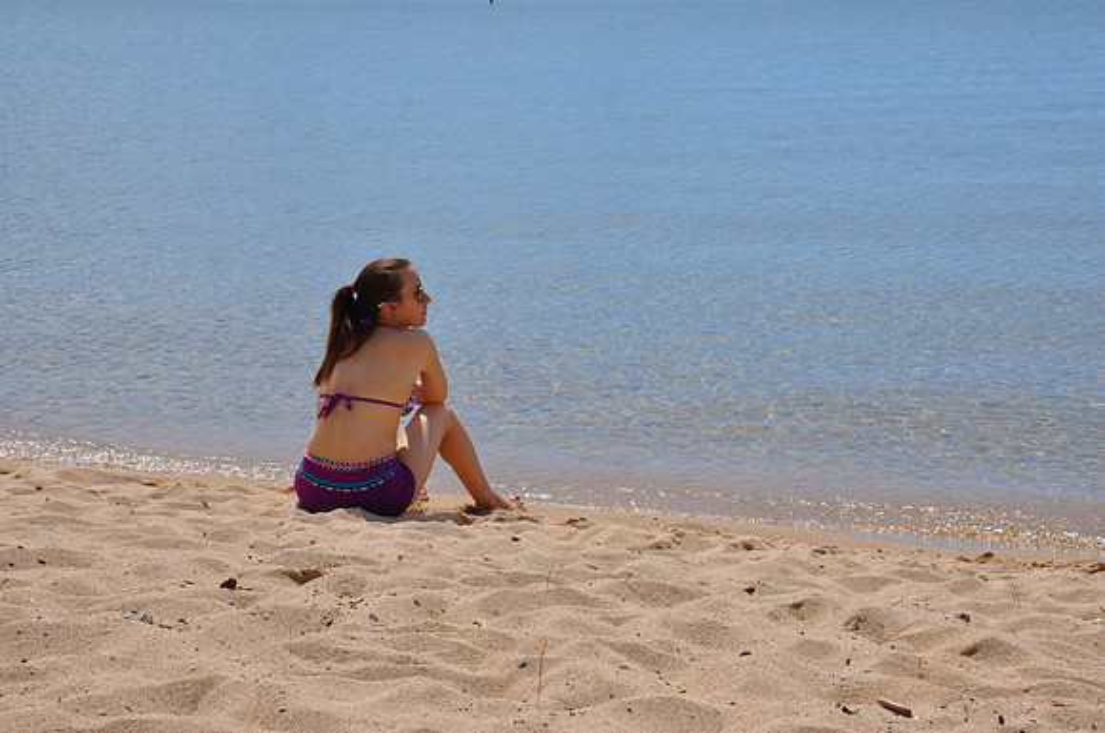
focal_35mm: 78
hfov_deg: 26.0
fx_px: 2391
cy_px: 366
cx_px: 552
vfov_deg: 17.4
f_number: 14
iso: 200
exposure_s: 1/200
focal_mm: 52
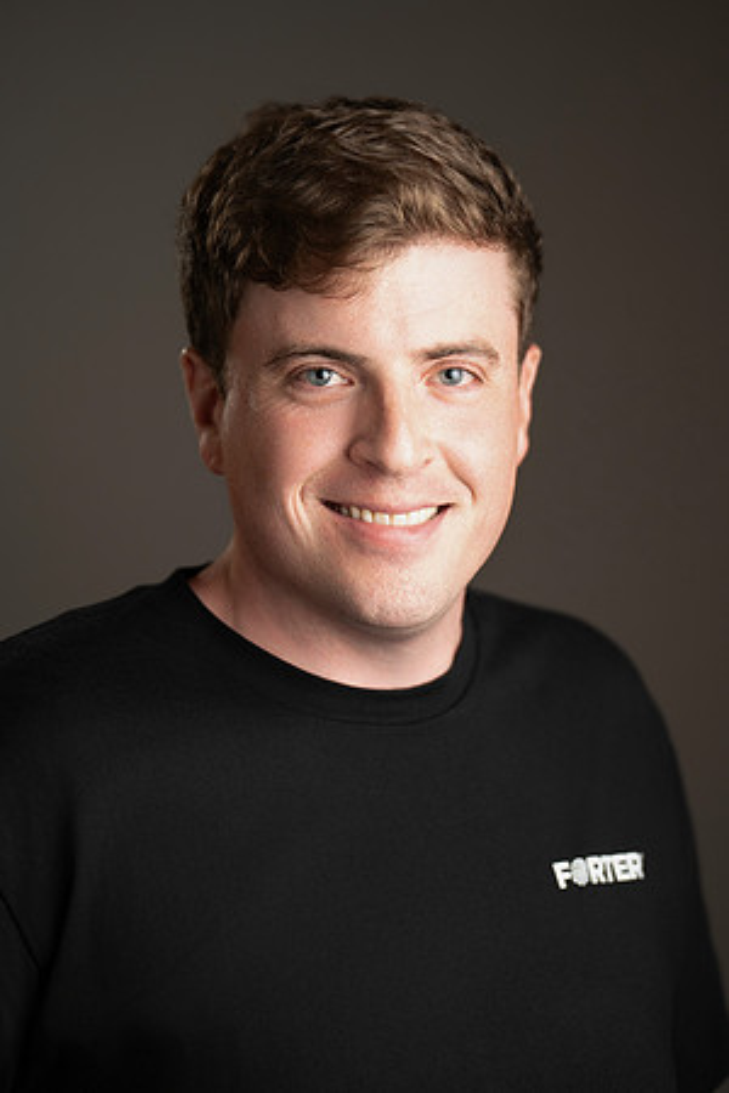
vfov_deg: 19.8
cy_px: 546
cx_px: 364
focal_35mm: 103
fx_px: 3128
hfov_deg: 13.3
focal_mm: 103
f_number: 2.8
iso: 320
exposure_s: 1/200
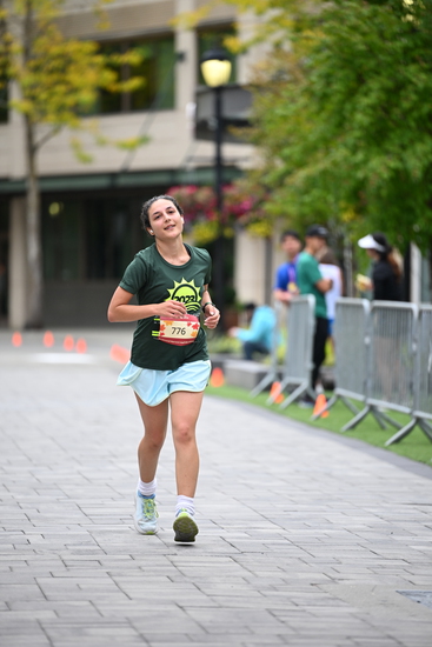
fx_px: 3597
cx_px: 216
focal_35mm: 200
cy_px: 324
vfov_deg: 10.3
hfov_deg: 6.9
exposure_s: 1/2000
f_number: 2.8
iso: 640
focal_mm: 200
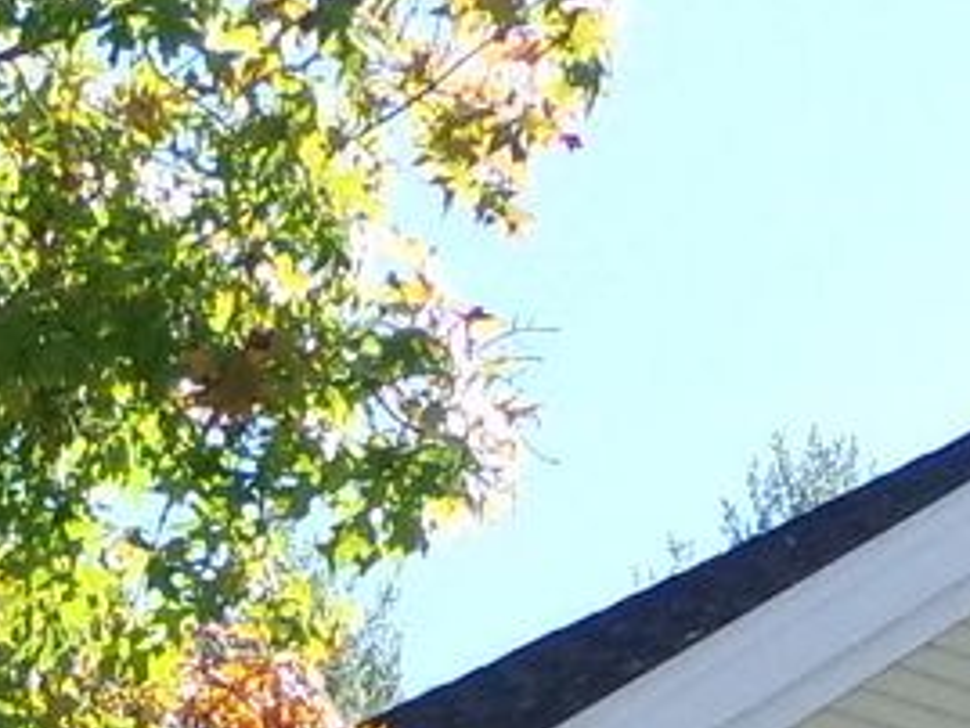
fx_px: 5495
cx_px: -94
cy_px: 1914
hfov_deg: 10.0
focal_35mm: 196
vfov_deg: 7.0
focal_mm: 5.9
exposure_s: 1/180
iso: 200
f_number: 7.99
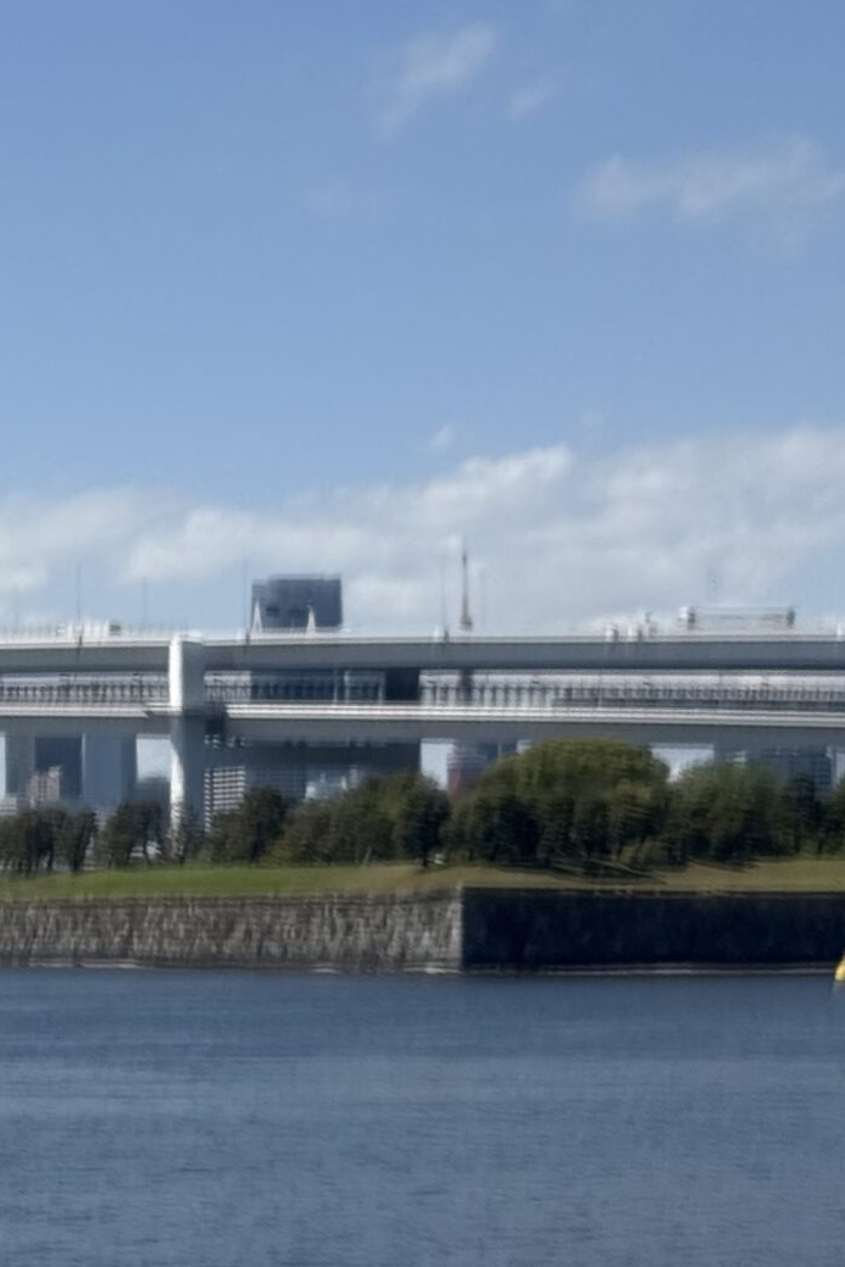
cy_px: 800
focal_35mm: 123
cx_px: -685
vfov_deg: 16.6
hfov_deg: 10.5
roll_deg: +0.1
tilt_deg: +1.9
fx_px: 4329
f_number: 1.78
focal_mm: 6.76
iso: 80
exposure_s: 1/7874
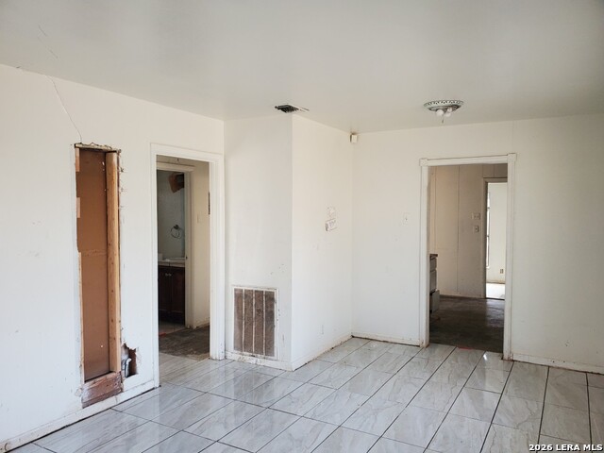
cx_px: 302
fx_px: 454
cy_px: 226
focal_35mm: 26
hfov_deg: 67.3
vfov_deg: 53.1
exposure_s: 1/120
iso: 160
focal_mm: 4.3
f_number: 2.4
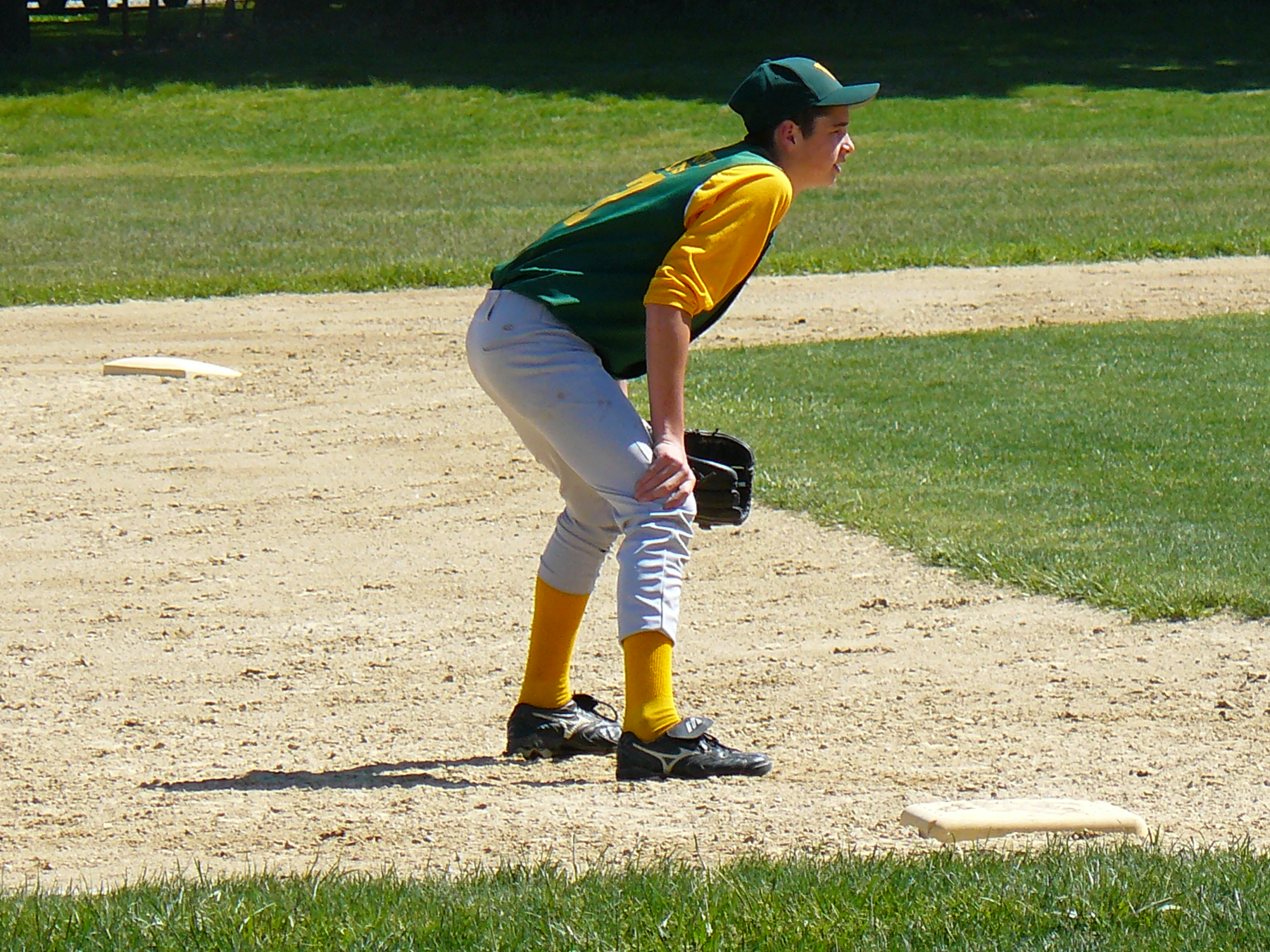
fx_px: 12804
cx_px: 789
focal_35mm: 349
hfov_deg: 5.7
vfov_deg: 4.3
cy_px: 305
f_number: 3.3
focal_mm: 34.2
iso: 100
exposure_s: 1/800
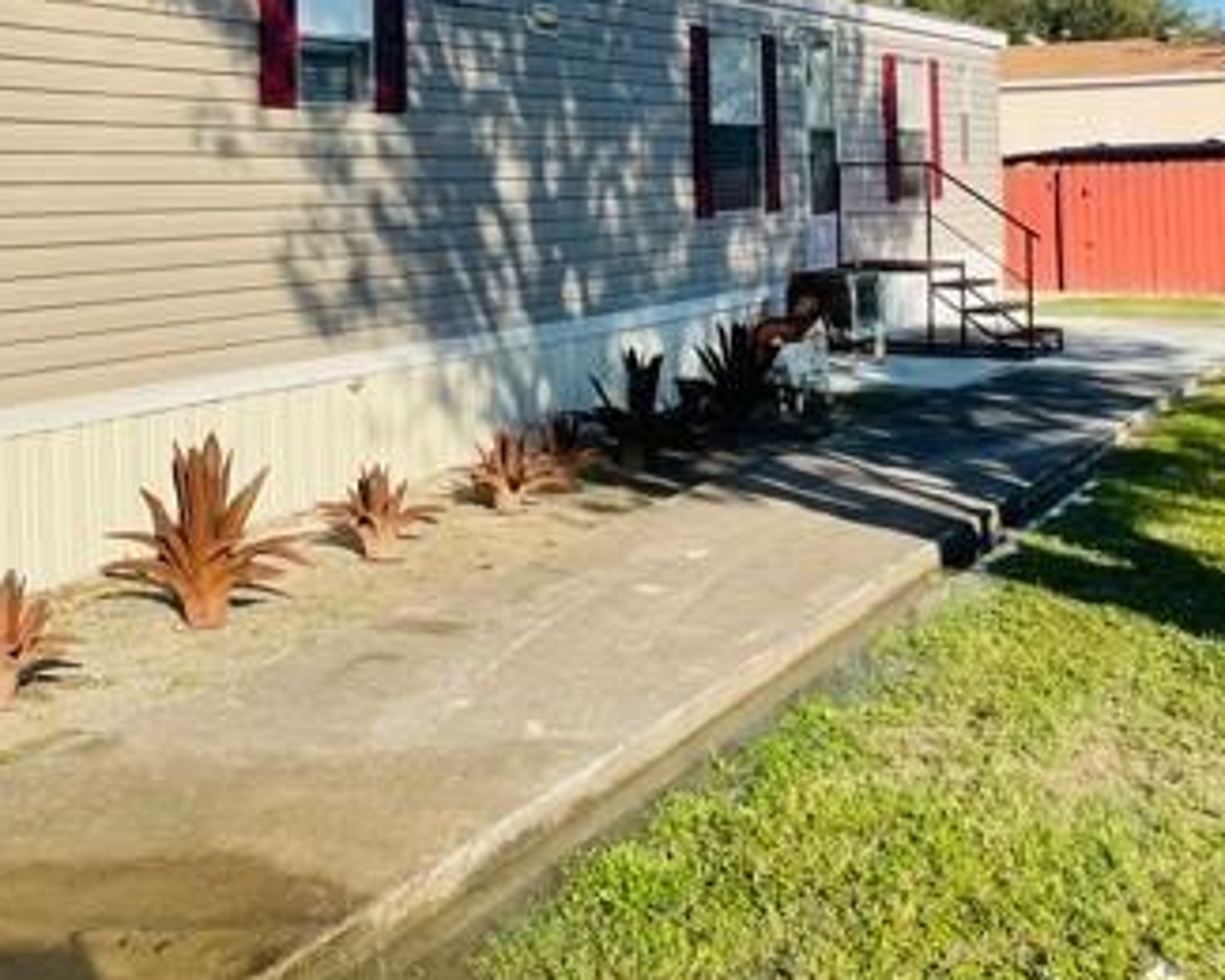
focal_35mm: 50
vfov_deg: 29.3
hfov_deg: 34.8
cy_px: 147
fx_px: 1813
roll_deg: +1.3
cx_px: 75
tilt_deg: +1.1
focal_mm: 5.1
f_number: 1.6
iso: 32
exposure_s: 1/4049
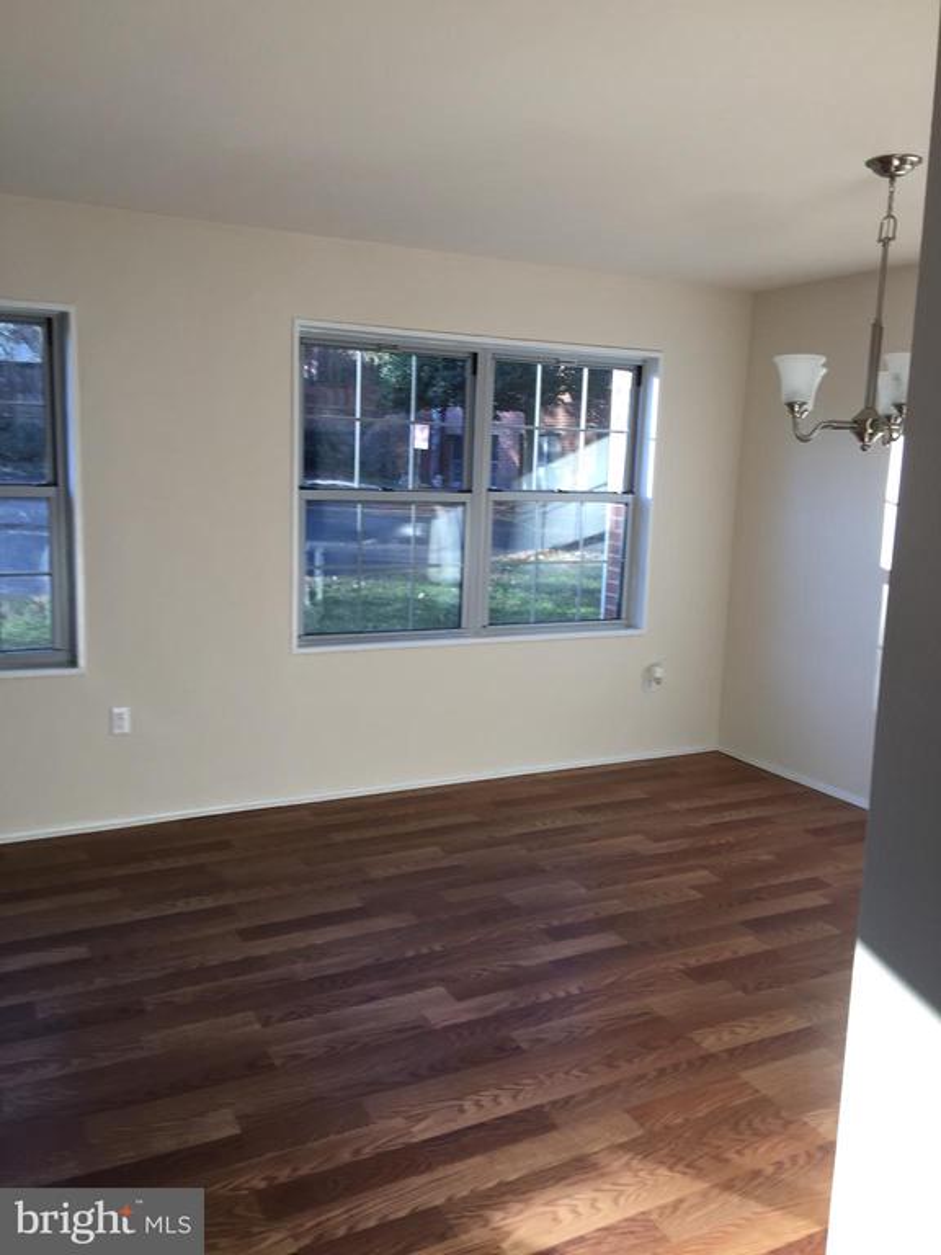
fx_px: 1051
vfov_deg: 61.7
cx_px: 470
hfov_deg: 48.2
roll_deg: -1.1
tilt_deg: -4.7
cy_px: 628
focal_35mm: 29
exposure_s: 1/60
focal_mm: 4.15
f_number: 2.2
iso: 40
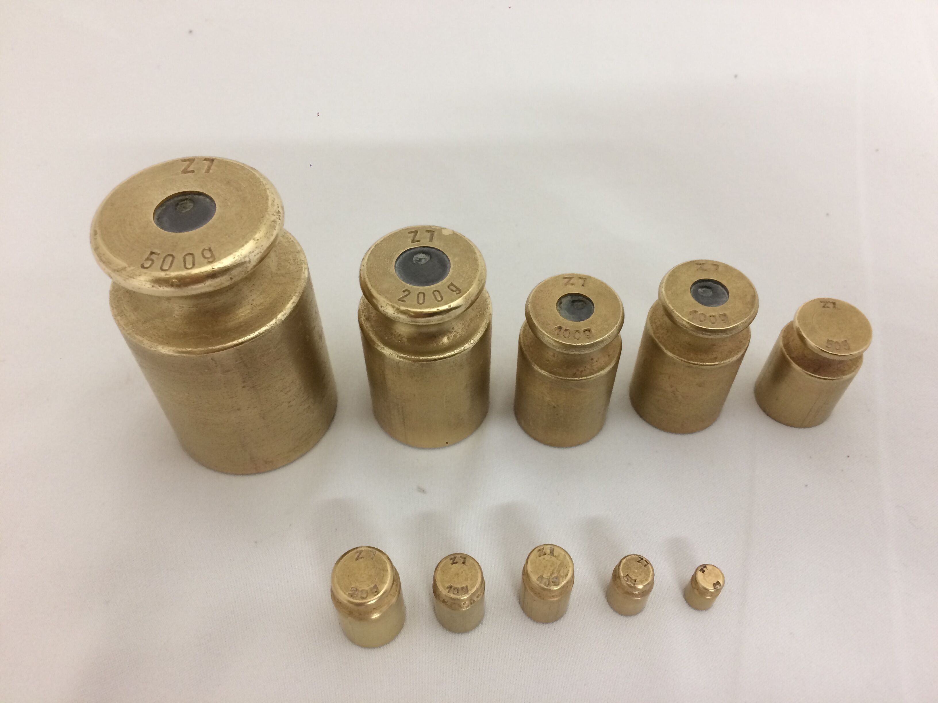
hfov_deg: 61.7
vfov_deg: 48.2
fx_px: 786
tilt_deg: -52.6
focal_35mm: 29
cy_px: 352
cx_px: 469
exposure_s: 1/33
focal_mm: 4.15
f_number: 2.2
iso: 125
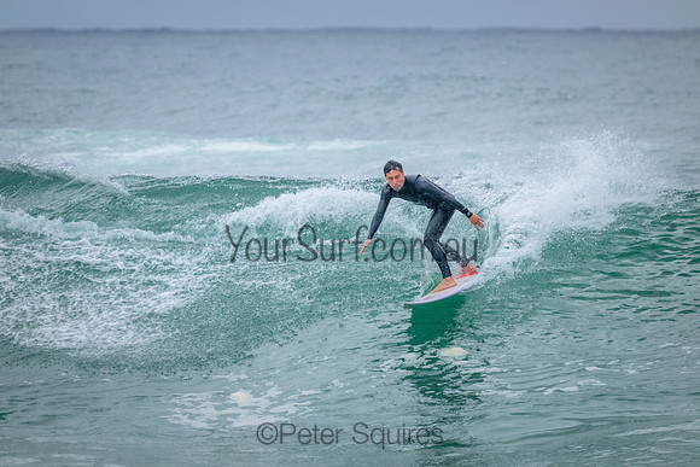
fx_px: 12407
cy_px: 233
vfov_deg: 2.2
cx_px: 348
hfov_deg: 3.2
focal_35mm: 638
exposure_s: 1/1600
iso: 2800
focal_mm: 630
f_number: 11
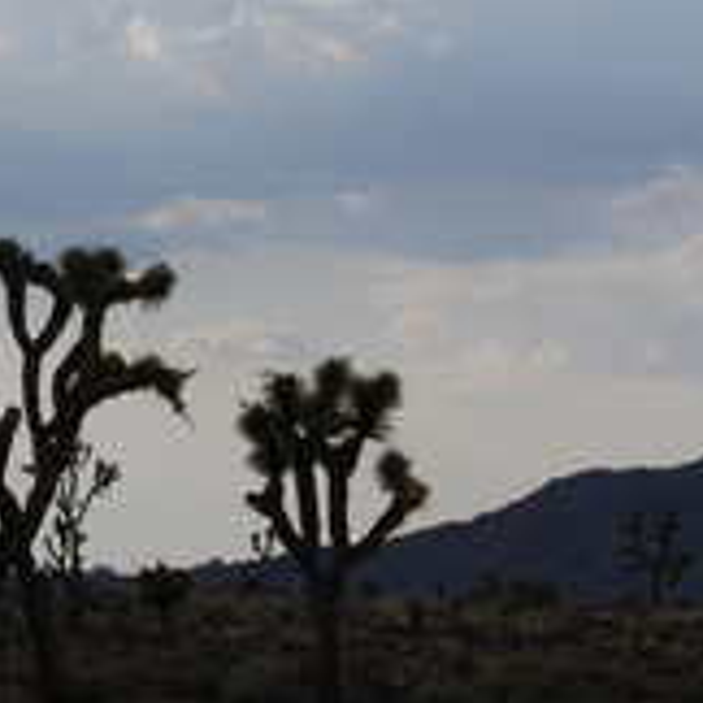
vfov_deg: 6.7
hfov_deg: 6.7
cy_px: 169
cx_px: 108
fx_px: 5964
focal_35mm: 260
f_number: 8
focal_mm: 55
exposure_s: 1/250
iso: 100
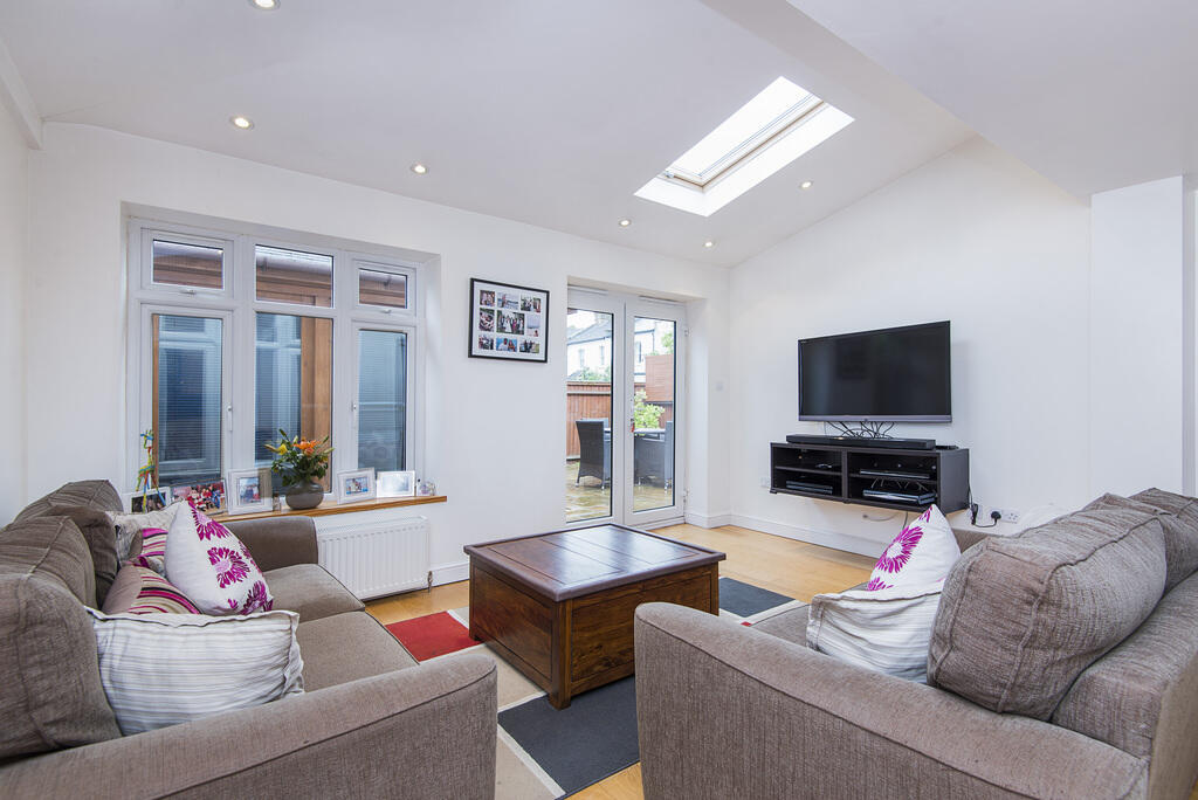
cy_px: 400
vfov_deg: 73.8
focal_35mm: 16
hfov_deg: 96.7
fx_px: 533
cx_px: 599
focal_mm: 16
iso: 200
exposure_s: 1/13
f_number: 8
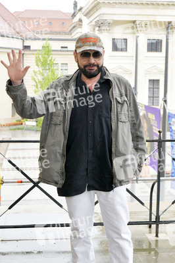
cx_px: 88
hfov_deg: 28.0
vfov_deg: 41.1
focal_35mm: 48
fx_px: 351
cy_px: 132
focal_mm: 48
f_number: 8
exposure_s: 1/200
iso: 1000
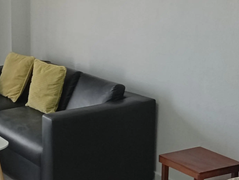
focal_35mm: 83
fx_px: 574
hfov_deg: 22.3
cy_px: 128
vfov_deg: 17.7
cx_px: -19
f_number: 1.8
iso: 346
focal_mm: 4.22
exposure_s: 1/100
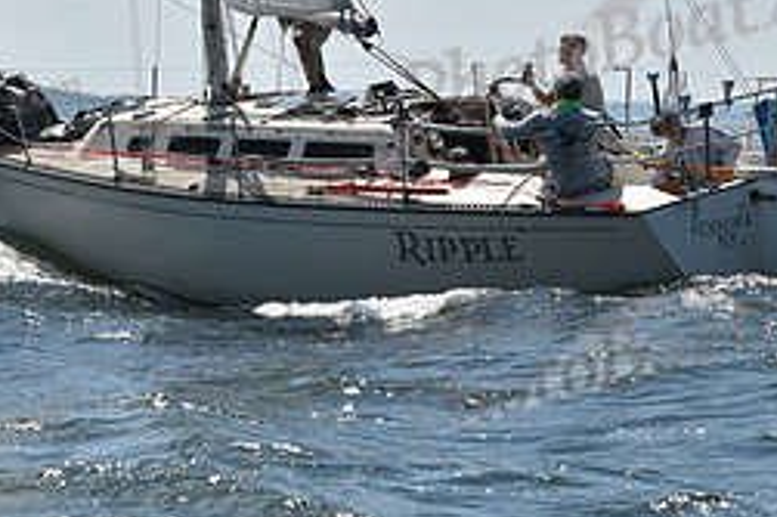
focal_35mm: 162
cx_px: 245
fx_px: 3494
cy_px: -73
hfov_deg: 12.7
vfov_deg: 8.4
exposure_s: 1/1250
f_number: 10
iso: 320
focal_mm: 70
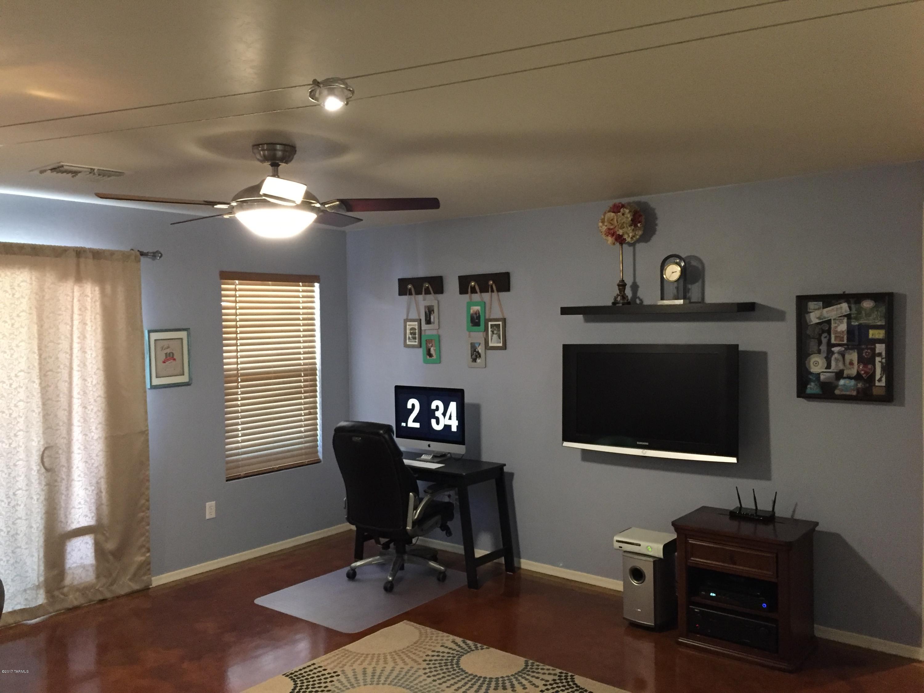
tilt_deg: -2.0
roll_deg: +0.1
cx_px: 462
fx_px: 774
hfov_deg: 61.7
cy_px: 346
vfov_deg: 48.2
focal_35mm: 29
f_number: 2.2
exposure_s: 1/15
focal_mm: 4.15
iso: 250
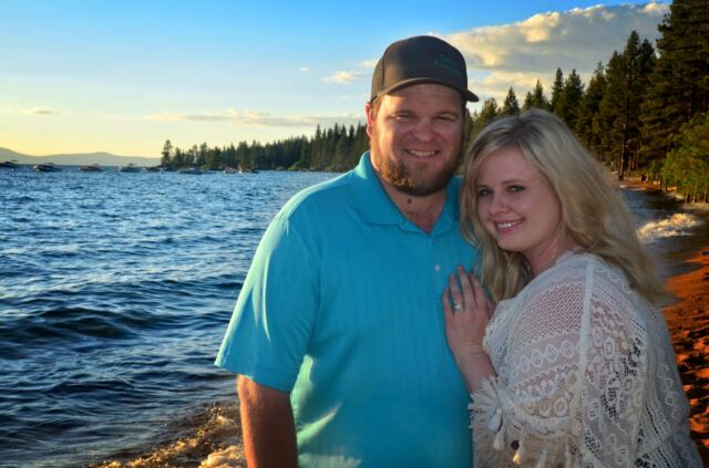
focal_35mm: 46
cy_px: 234
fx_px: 913
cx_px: 354
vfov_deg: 28.8
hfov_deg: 42.4
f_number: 16
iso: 200
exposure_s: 1/60
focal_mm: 31
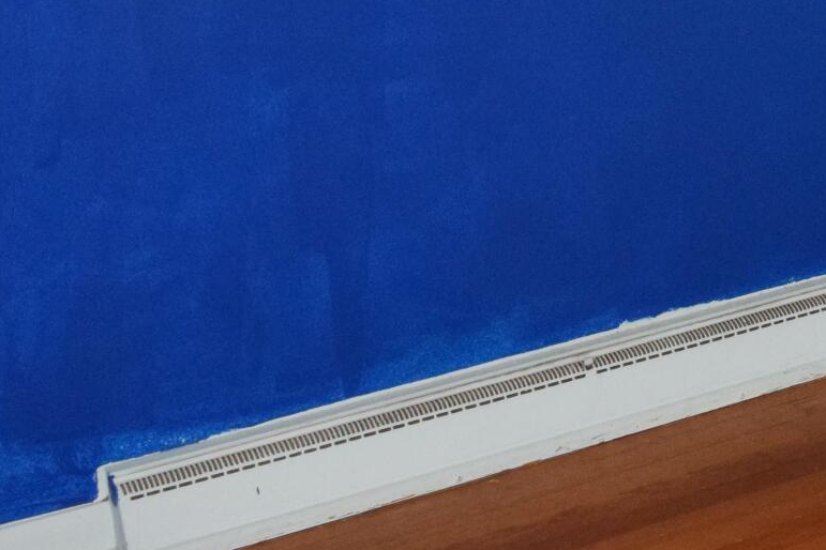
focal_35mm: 105
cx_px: 1313
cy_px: -272
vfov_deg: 12.4
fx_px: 2409
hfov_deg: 17.2
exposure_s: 1/100
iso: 800
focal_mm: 18
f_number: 5
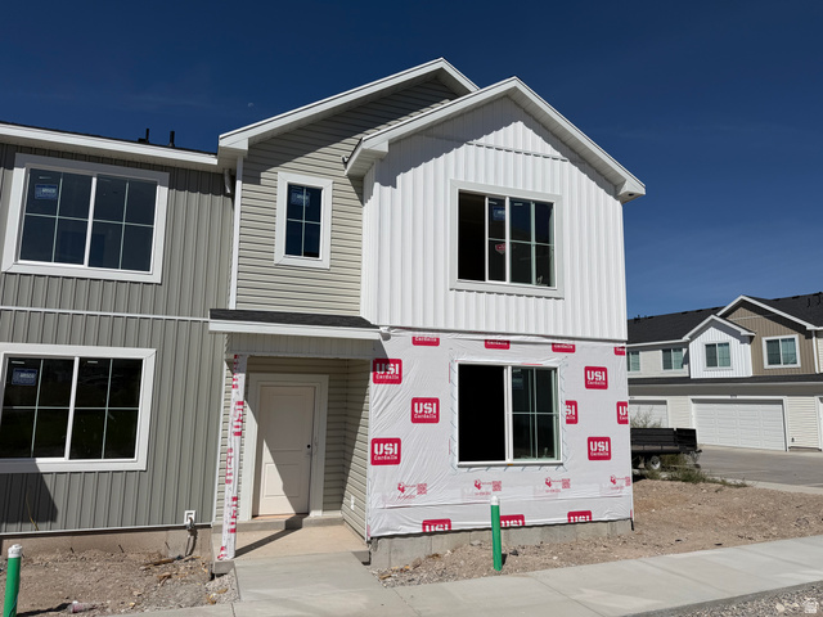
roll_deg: -0.9
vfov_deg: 56.8
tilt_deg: +8.7
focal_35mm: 24
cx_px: 412
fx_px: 571
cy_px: 308
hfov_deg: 71.6
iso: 80
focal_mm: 6.76
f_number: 1.78
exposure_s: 1/17544
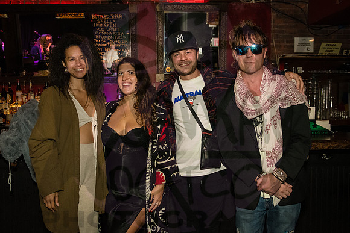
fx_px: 322
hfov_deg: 56.9
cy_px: 117
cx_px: 163
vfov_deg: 39.8
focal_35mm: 33
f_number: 3.2
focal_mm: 29
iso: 8000
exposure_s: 1/200
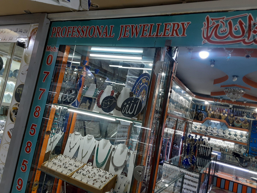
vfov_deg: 49.7
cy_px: 96
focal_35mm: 28
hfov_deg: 63.4
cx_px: 128
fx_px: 208
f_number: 1.9
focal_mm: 2.9
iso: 80
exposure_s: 1/40
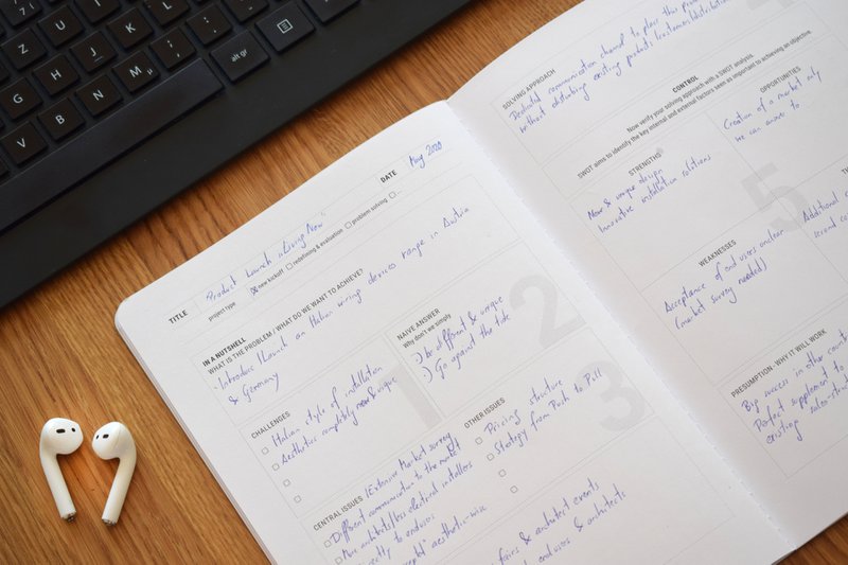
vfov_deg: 16.5
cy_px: 282
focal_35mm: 82
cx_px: 424
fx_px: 1943
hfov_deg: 24.6
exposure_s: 1/200
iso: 320
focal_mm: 55
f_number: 5.6
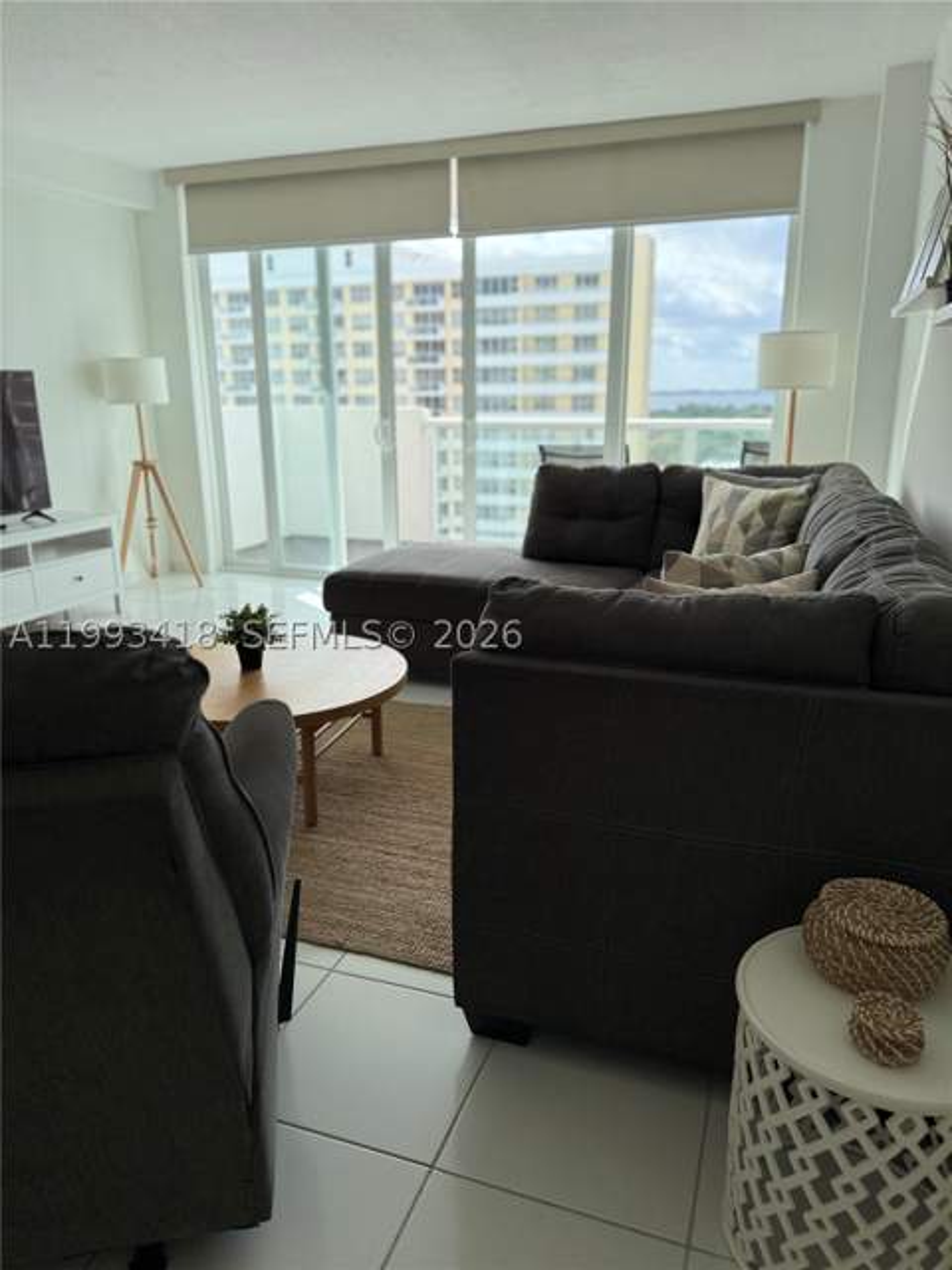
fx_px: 880
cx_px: 476
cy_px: 635
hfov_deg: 56.8
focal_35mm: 24
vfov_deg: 71.6
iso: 100
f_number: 1.78
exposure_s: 1/1618
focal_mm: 6.76
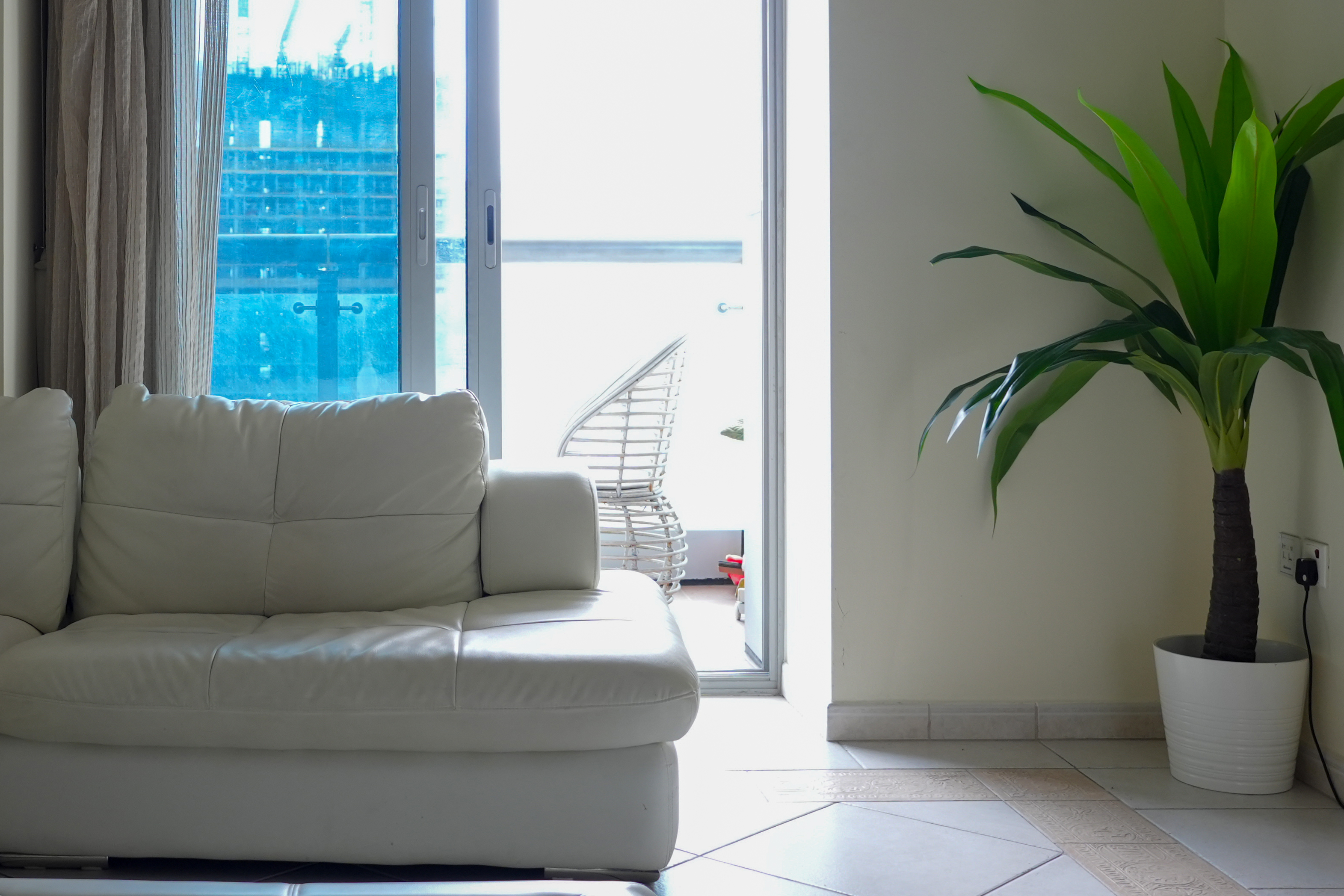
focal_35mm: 44
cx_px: 420
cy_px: 299
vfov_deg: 30.3
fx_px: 1643
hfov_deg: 43.7
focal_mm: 20
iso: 800
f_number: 3.5
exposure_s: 1/90
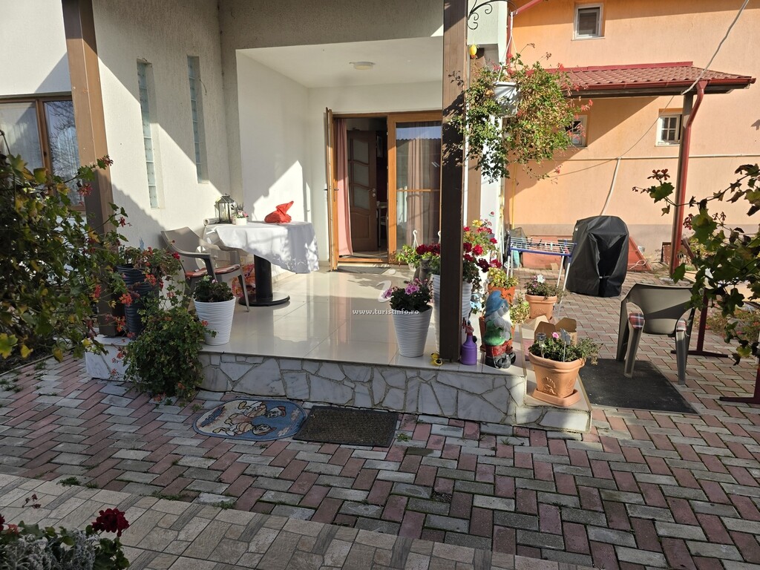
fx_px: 505
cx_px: 380
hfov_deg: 73.9
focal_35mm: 23
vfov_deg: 58.9
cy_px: 285
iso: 12
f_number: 1.7
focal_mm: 6.3
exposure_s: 1/871
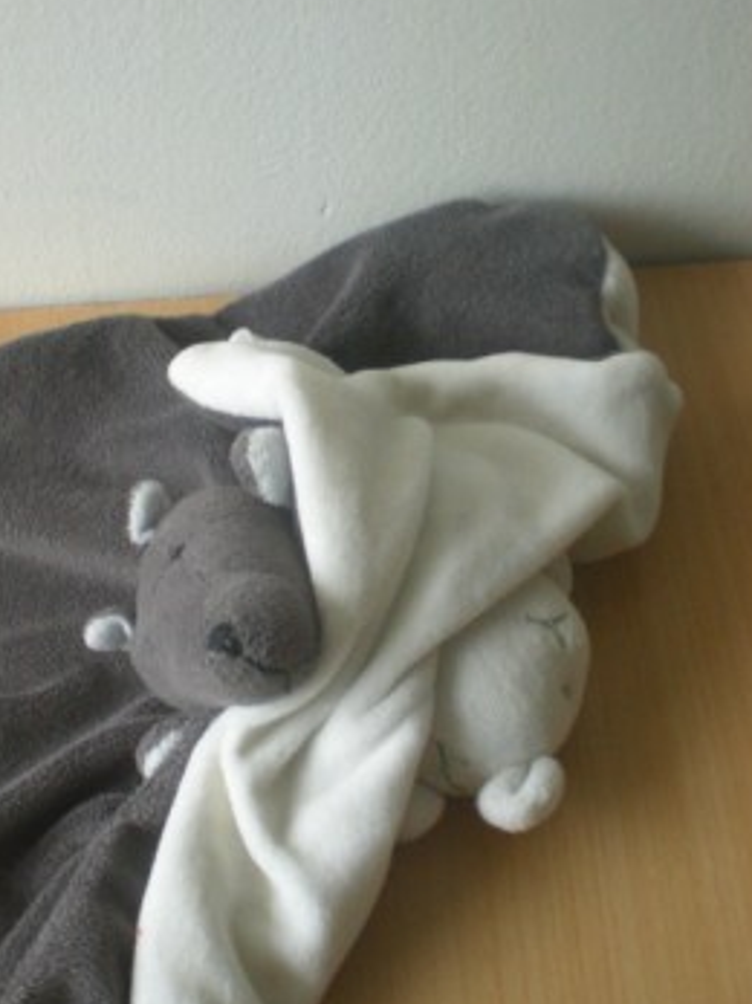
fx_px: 1652
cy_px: 521
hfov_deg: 25.4
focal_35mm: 57
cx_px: 214
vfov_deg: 33.8
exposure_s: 1/47.2
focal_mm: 6.3
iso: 200
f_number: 3.1
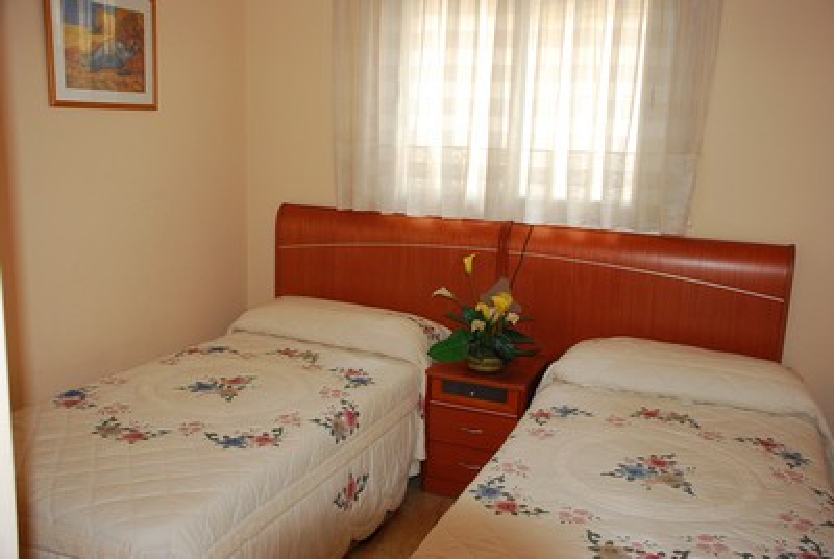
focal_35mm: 33
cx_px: 417
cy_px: 280
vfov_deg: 40.1
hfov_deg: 57.2
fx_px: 766
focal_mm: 22
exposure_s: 1/60
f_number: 4
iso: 400
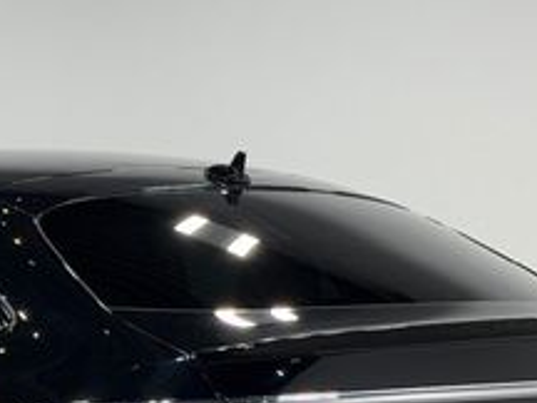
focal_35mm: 142
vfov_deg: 10.3
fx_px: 2203
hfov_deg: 13.8
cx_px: 52
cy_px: 455
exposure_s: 1/132
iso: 50
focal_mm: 6.76
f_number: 1.78
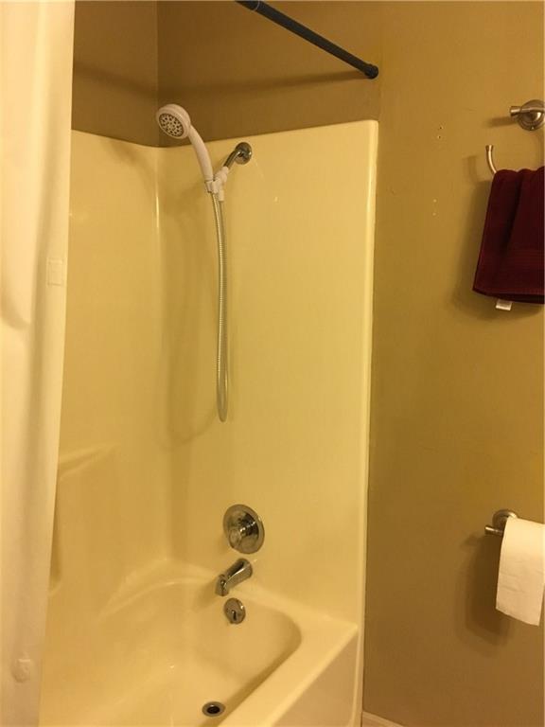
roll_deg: +0.0
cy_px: 364
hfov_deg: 48.2
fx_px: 609
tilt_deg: -7.7
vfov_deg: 61.7
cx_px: 272
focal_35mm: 29
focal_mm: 4.15
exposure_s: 1/30
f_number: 2.2
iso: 200
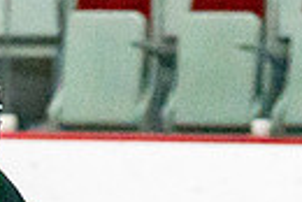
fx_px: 16234
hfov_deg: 1.1
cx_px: -251
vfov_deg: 0.7
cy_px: 616
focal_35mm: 1933
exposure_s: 1/1250
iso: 3200
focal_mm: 200
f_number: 2.8
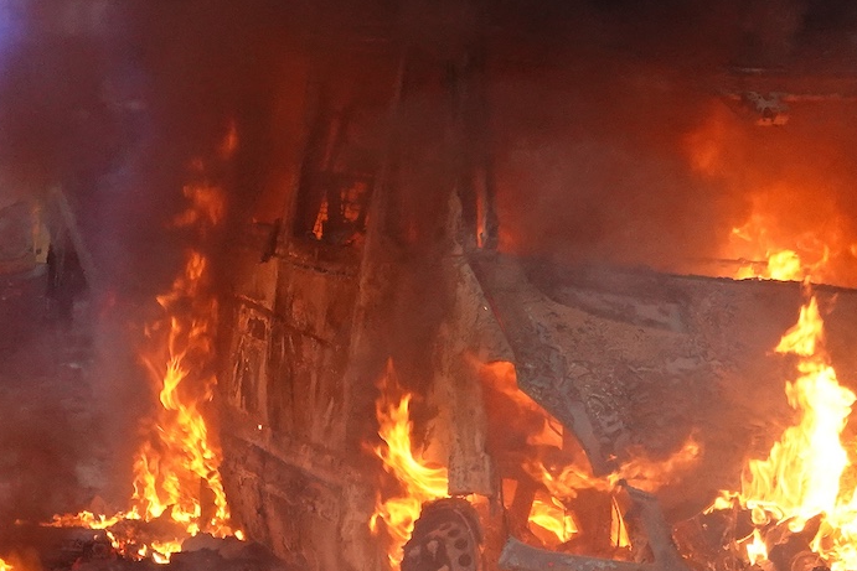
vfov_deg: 6.3
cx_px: -325
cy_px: 127
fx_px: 5167
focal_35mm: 217
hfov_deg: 9.3
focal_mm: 27.44
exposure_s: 1/160
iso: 1000
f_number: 4
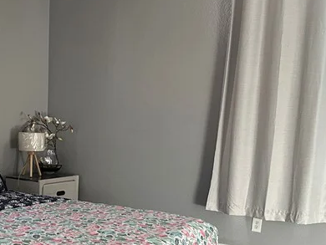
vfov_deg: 22.9
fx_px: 594
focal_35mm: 63
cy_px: 202
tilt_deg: -8.1
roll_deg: -2.0
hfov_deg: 30.4
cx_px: 99
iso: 320
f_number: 1.78
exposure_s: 1/60
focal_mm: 6.86
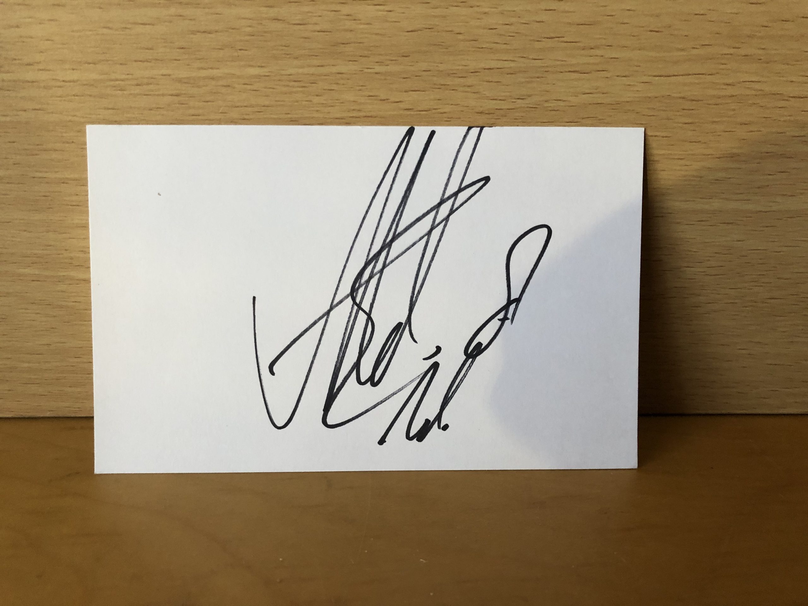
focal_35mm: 28
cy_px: 303
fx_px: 654
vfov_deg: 49.7
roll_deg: -1.0
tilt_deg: -22.7
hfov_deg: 63.4
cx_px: 404
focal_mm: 3.99
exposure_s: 1/15
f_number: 1.8
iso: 80
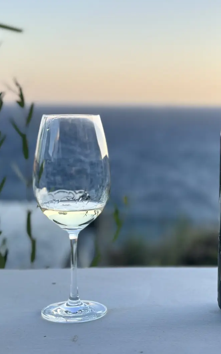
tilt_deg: -6.0
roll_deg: -0.9
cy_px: 174
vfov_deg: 28.6
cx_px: 157
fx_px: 694
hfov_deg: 18.0
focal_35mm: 72
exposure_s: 1/414
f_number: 1.78
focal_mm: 6.86
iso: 80
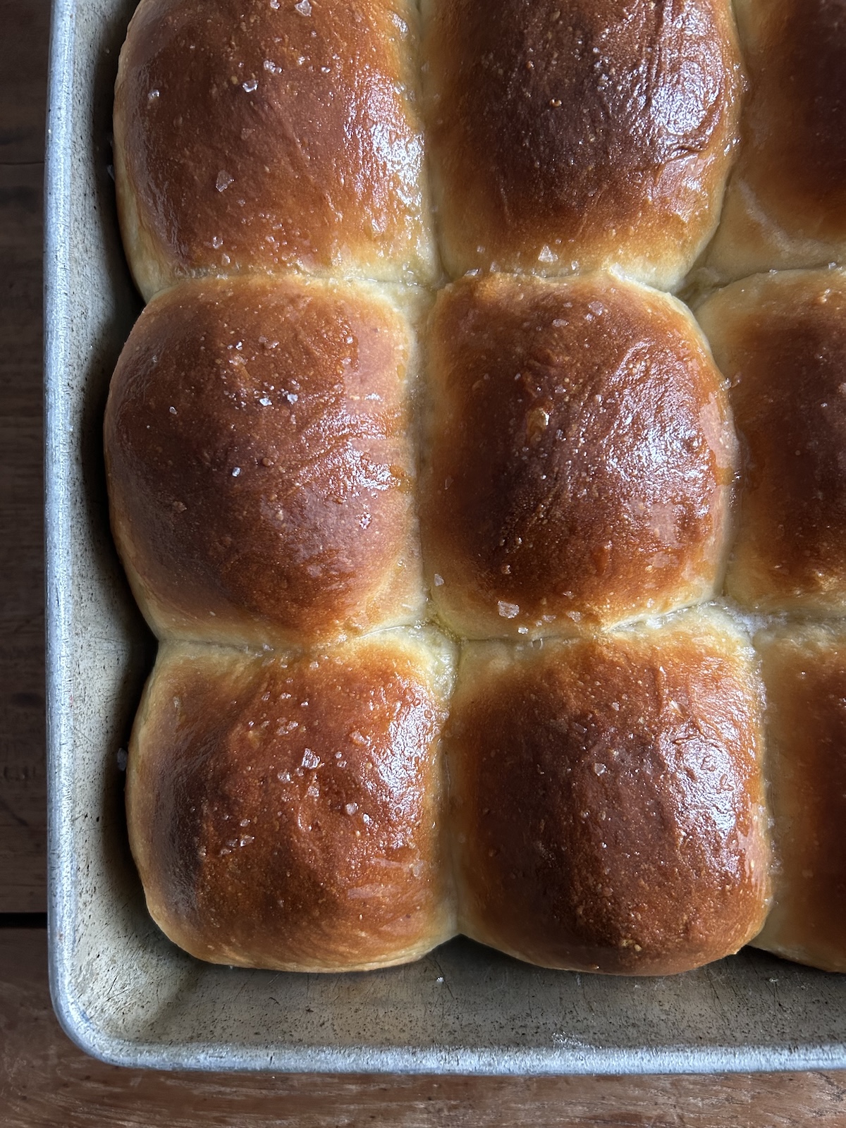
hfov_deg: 53.1
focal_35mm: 26
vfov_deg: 67.3
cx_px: 423
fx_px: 847
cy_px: 564
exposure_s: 1/60
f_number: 1.5
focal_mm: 5.7
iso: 500
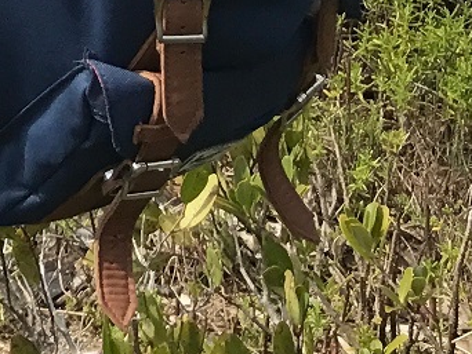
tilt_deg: -15.1
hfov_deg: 10.5
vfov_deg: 8.2
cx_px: -618
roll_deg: -5.1
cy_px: -540
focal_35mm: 165
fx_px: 2251
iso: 20
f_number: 1.8
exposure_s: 1/1429
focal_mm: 3.99
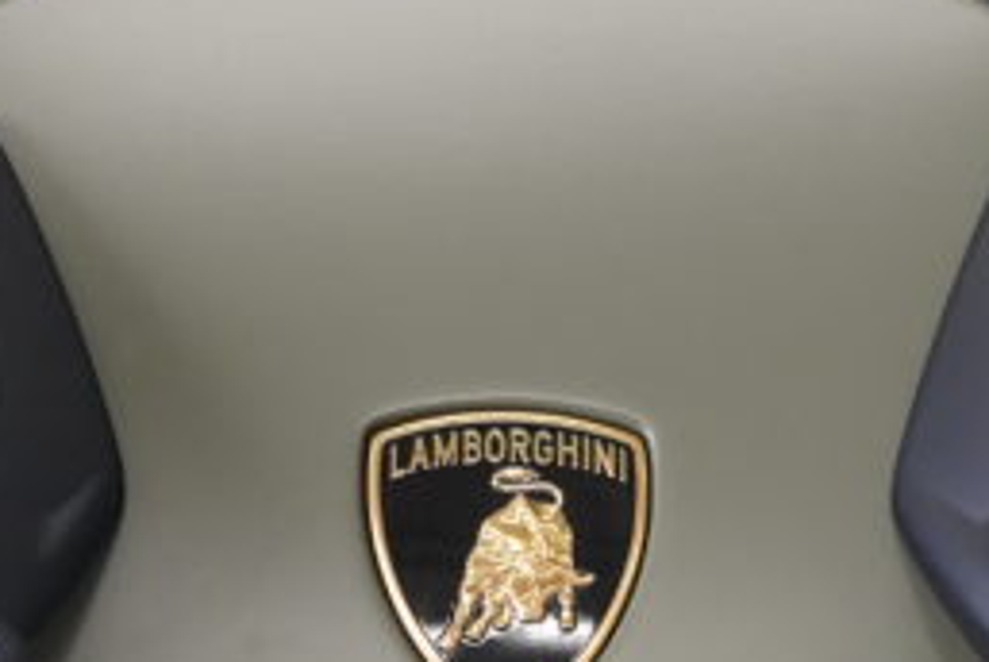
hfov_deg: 12.0
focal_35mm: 171
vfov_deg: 8.0
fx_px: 4703
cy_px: 491
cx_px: 408
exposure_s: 1/160
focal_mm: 43
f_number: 5.6
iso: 4000
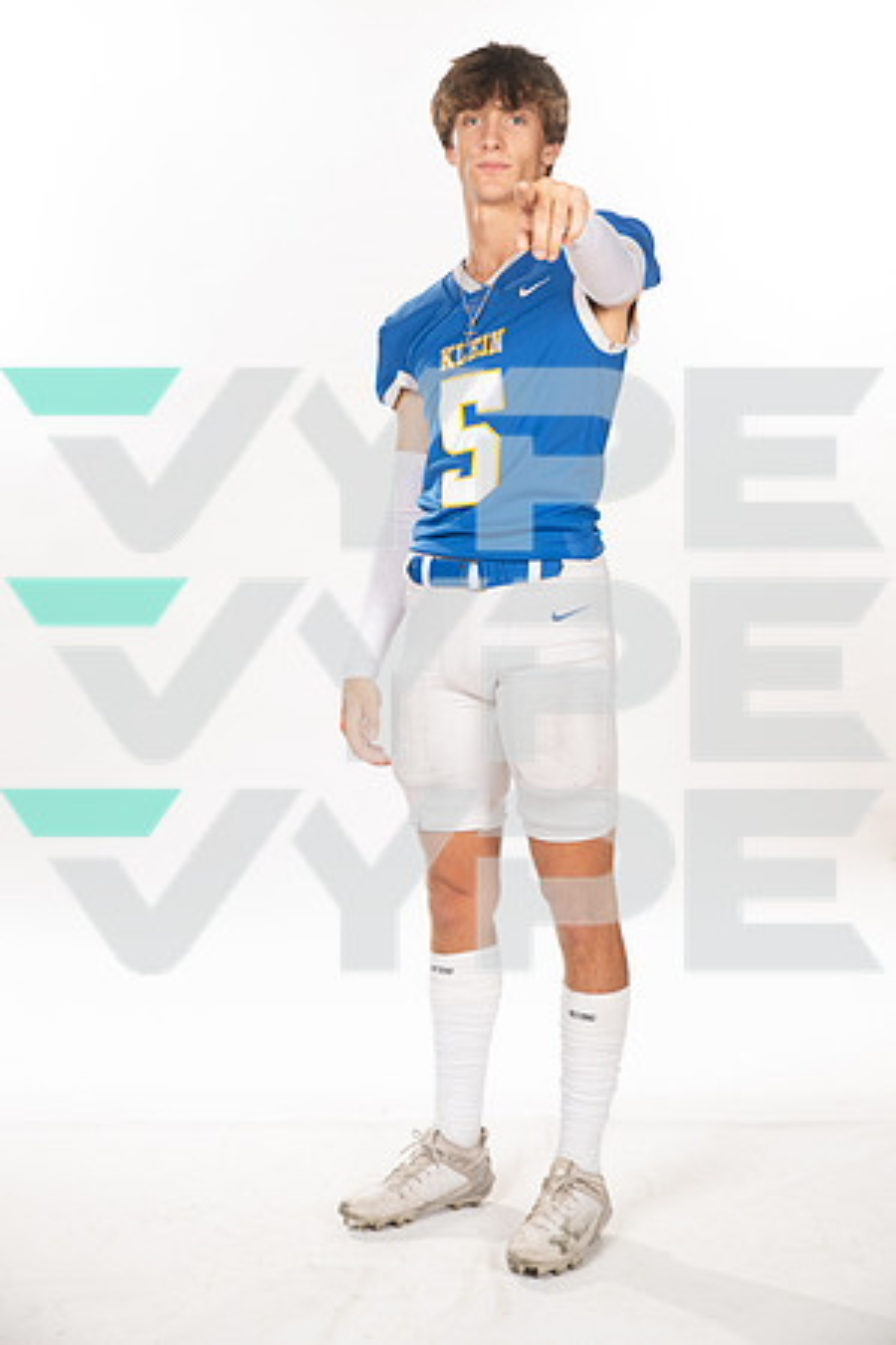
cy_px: 672
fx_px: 2314
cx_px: 448
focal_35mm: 62
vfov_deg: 32.4
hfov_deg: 21.9
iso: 800
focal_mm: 62
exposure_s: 1/320
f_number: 7.1
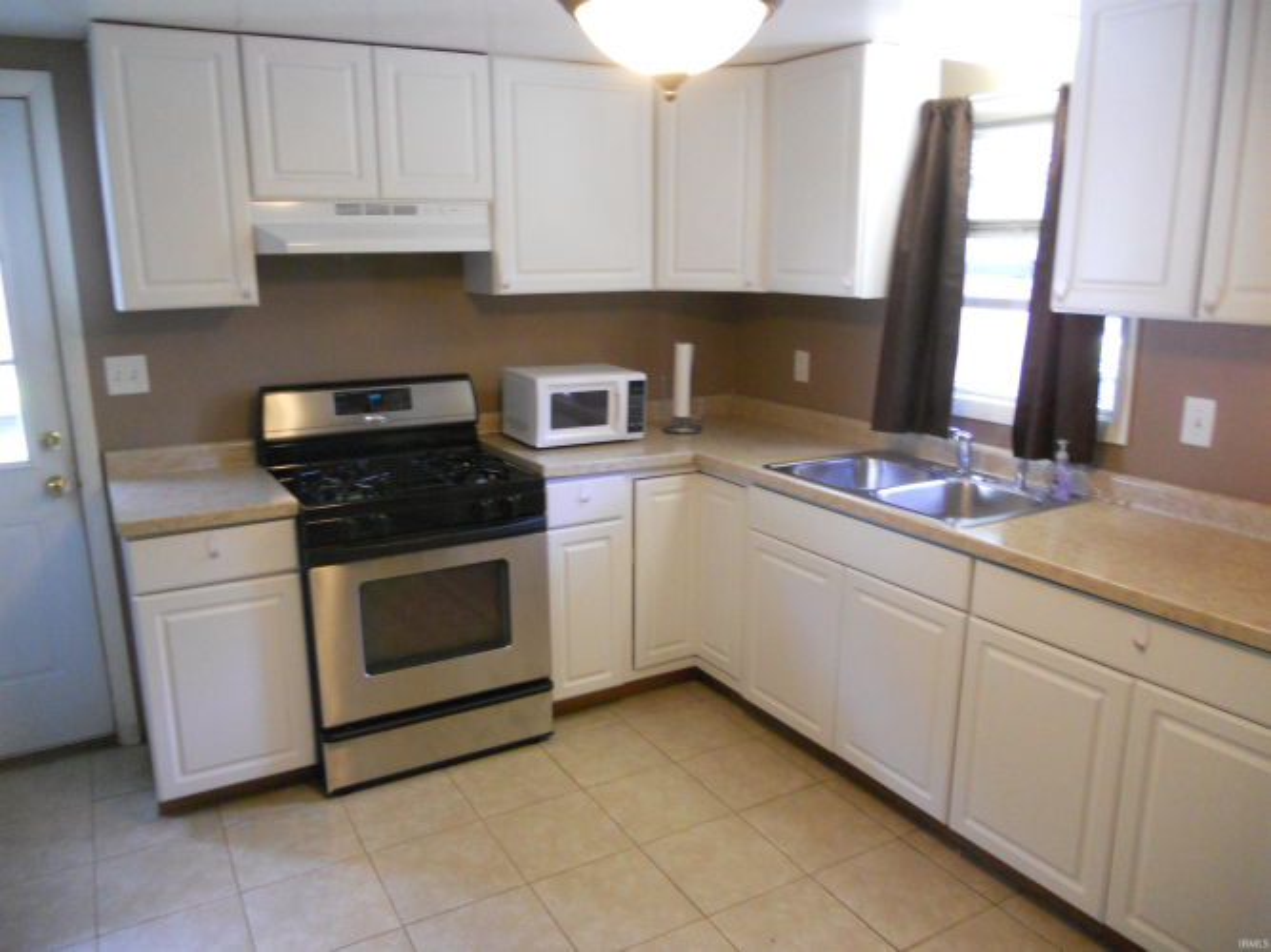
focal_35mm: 27
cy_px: 476
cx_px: 636
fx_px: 991
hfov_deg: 65.3
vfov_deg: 51.3
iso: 400
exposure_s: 1/25
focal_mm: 4.9
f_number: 3.2
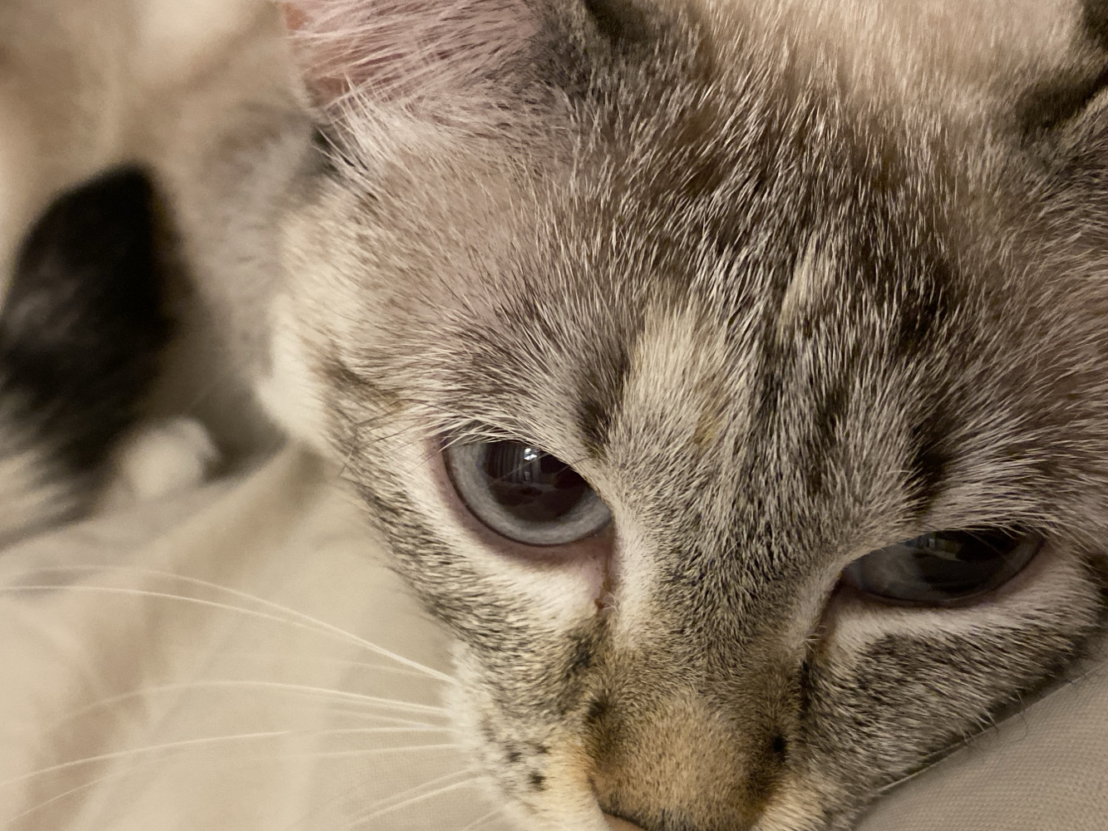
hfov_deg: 47.8
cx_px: 515
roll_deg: +10.0
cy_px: 556
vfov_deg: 36.4
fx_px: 1248
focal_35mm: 39
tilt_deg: -33.2
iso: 500
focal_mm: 4.25
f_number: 1.8
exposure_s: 1/40
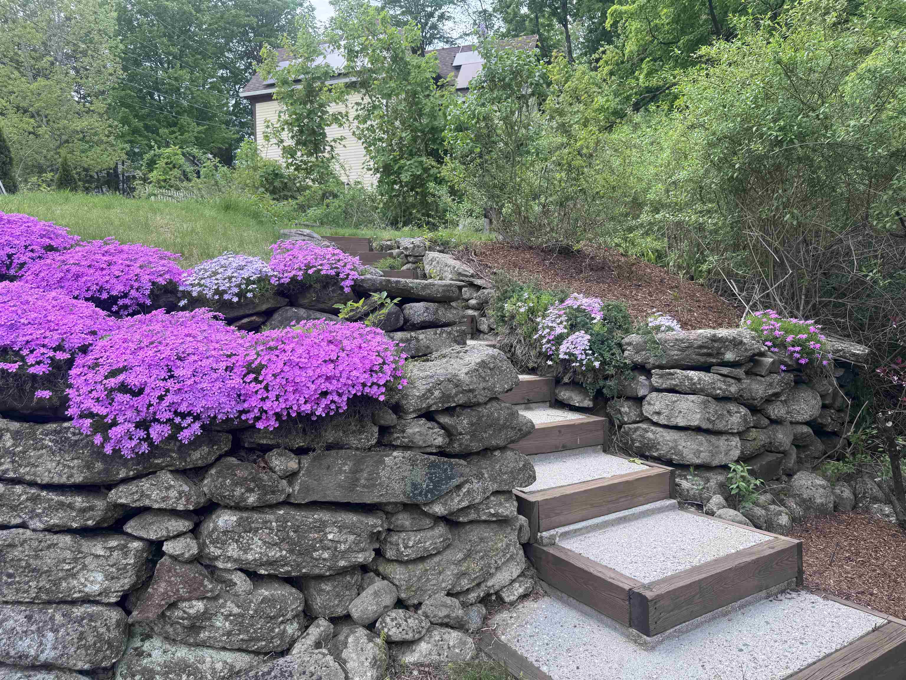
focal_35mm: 24
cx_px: 453
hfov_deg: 71.6
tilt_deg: -1.6
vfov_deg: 56.8
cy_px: 340
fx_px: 628
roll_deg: +0.7
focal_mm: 6.76
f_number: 1.78
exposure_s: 1/802
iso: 80
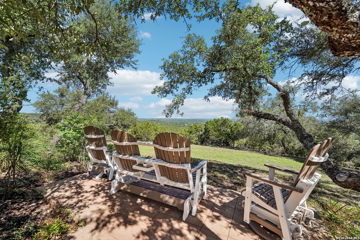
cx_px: 180
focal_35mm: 14
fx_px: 140
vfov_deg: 81.2
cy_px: 120
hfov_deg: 104.3
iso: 400
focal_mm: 14
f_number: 8
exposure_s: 1/800
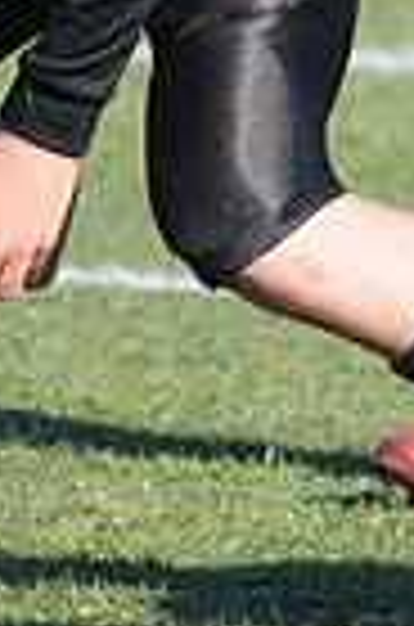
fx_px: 32521
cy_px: -338
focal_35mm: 1876
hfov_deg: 0.7
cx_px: -286
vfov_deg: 1.1
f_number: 6.3
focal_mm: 300
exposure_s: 1/500
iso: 200
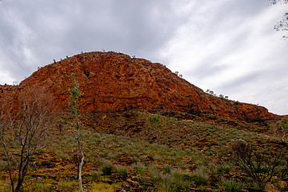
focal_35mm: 24
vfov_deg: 52.6
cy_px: 121
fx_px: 192
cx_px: 80
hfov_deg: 69.8
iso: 200
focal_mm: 10
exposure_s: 1/500
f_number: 5.6
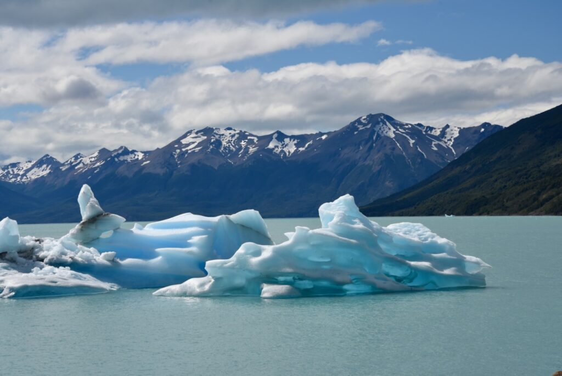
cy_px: 188
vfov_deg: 16.1
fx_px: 1328
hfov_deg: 23.9
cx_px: 281
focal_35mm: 85
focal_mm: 85
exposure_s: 1/800
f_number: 9
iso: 160
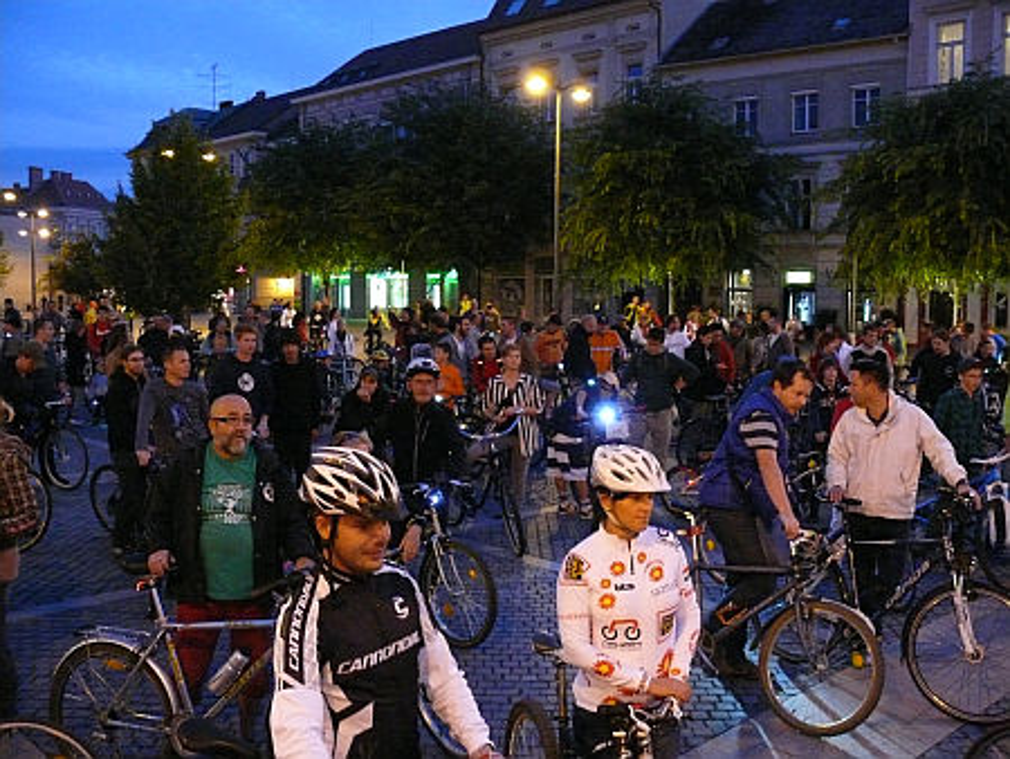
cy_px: 380
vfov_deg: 40.7
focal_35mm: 35
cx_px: 505
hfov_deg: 52.6
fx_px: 1022
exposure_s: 1/13
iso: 800
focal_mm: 7.4
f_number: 2.8
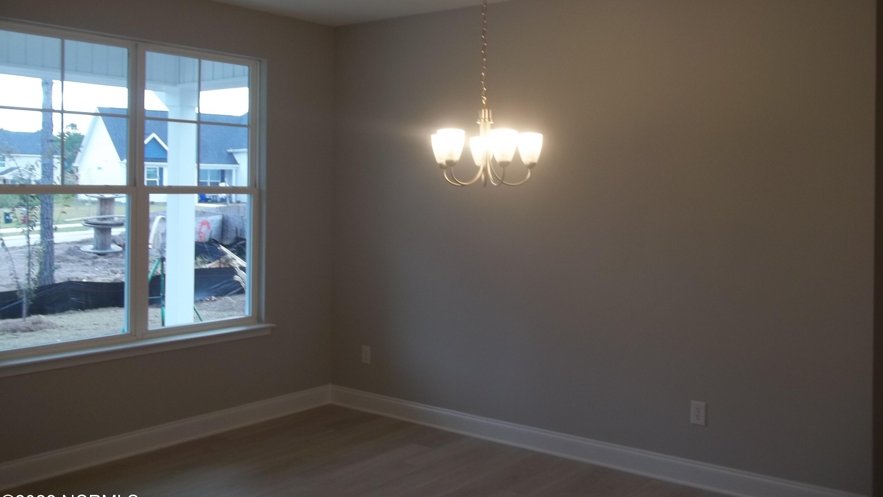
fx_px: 820
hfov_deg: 56.6
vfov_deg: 33.6
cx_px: 443
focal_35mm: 35
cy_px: 200
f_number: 2.9
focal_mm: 5.7
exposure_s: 1/50
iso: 64
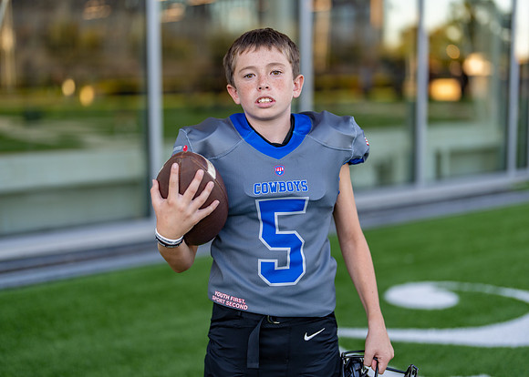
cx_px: 278
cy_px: 183
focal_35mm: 55
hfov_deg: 35.4
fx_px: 828
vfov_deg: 25.7
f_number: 1.2
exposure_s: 1/640
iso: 100
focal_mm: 50
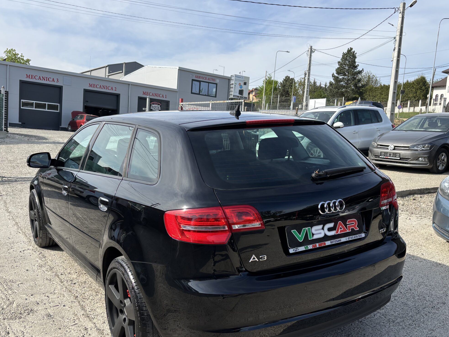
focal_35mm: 34
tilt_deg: -6.8
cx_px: 208
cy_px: 192
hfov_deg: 53.9
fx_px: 441
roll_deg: -4.7
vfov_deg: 41.7
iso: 50
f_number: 1.6
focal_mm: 5.96
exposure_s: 1/2105
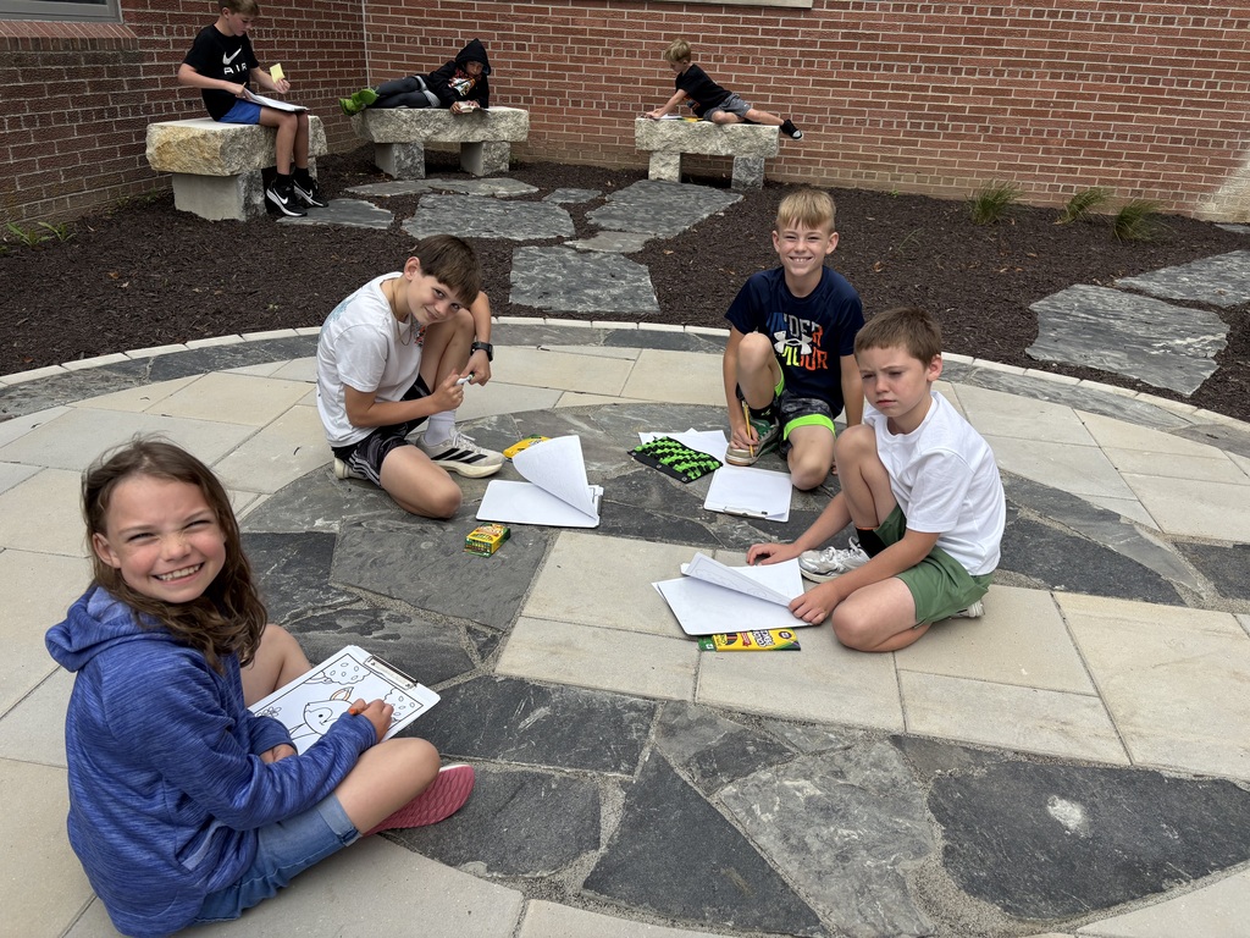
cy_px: 469
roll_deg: -2.5
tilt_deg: -24.1
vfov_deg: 53.1
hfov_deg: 67.3
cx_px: 625
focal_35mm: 26
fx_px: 939
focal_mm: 5.96
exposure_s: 1/3448
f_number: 1.6
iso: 50
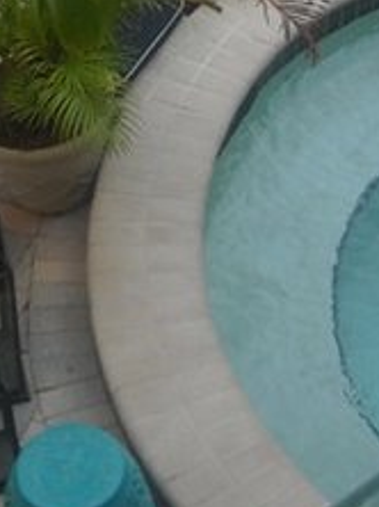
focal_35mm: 114
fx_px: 1667
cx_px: 174
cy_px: -170
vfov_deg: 16.3
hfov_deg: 13.0
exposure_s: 1/135
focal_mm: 5.7
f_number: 2.8
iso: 64
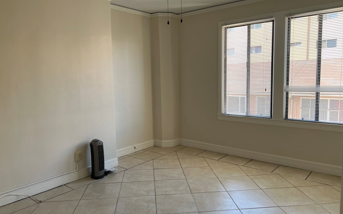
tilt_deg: -5.3
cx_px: 173
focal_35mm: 28
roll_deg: +2.0
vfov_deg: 44.5
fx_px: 262
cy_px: 102
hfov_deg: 66.5
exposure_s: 1/126
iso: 64
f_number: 1.5
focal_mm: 5.7
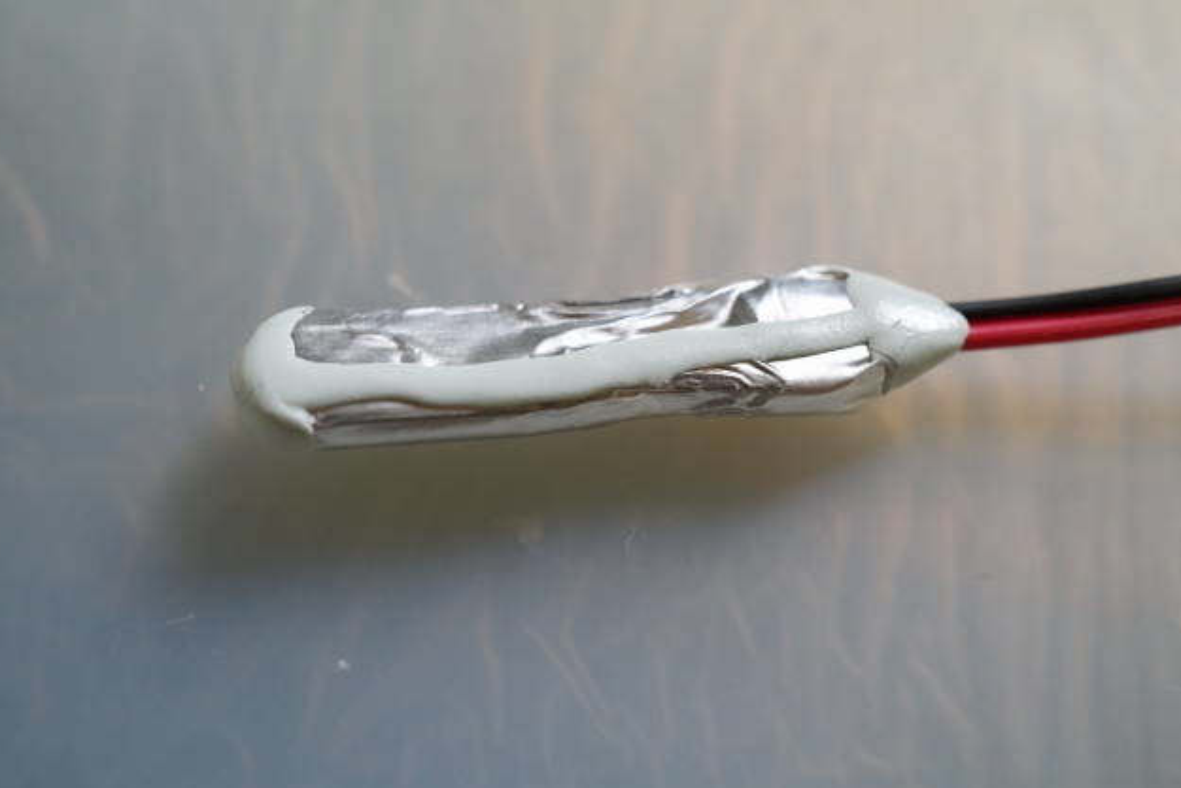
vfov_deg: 29.3
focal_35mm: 46
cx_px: 590
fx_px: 1509
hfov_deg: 42.7
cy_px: 400
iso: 1250
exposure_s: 1/60
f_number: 5
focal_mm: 30
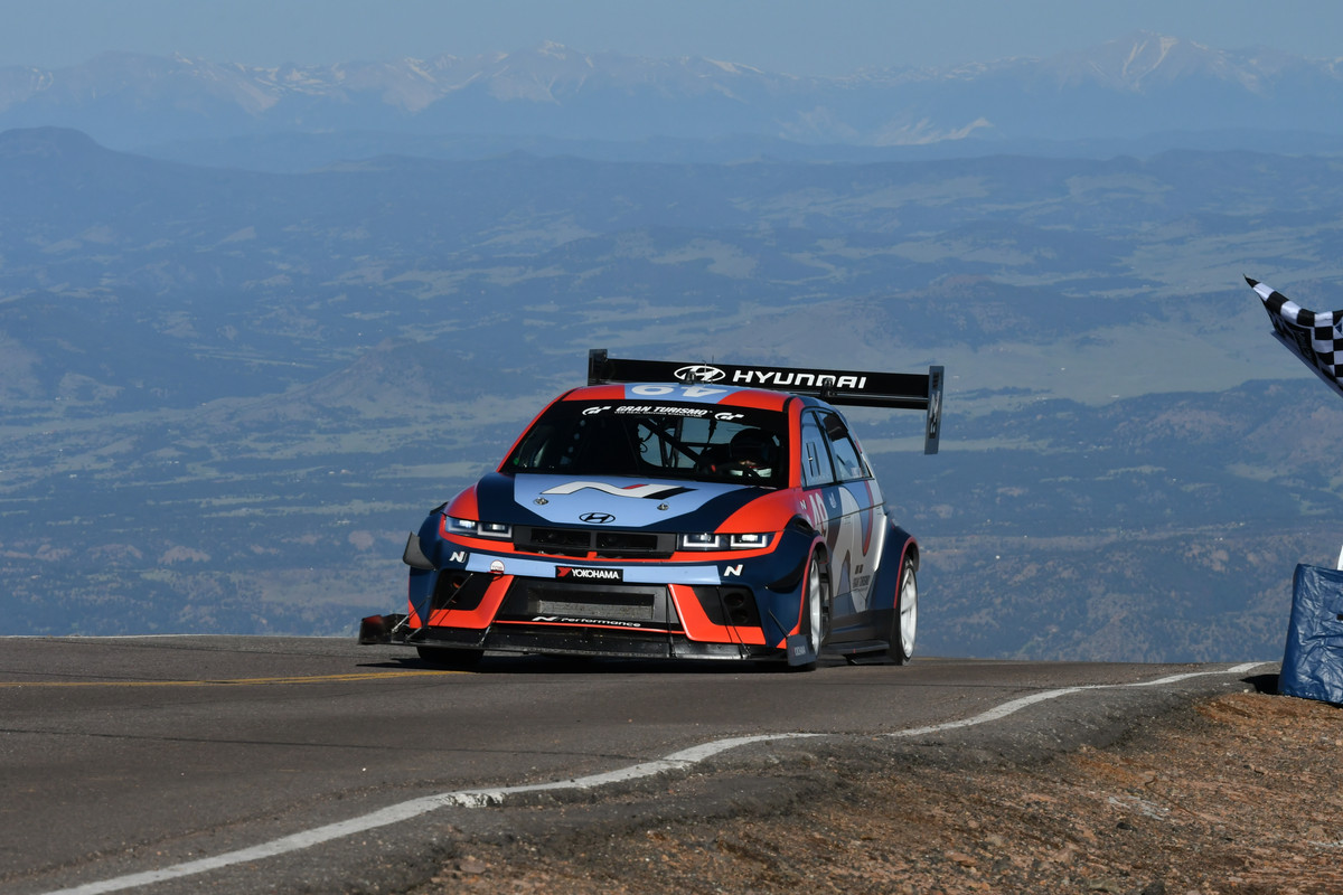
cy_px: 448
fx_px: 7554
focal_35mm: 202
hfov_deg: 10.2
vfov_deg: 6.8
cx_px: 672
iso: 400
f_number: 14
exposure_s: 1/500
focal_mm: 135
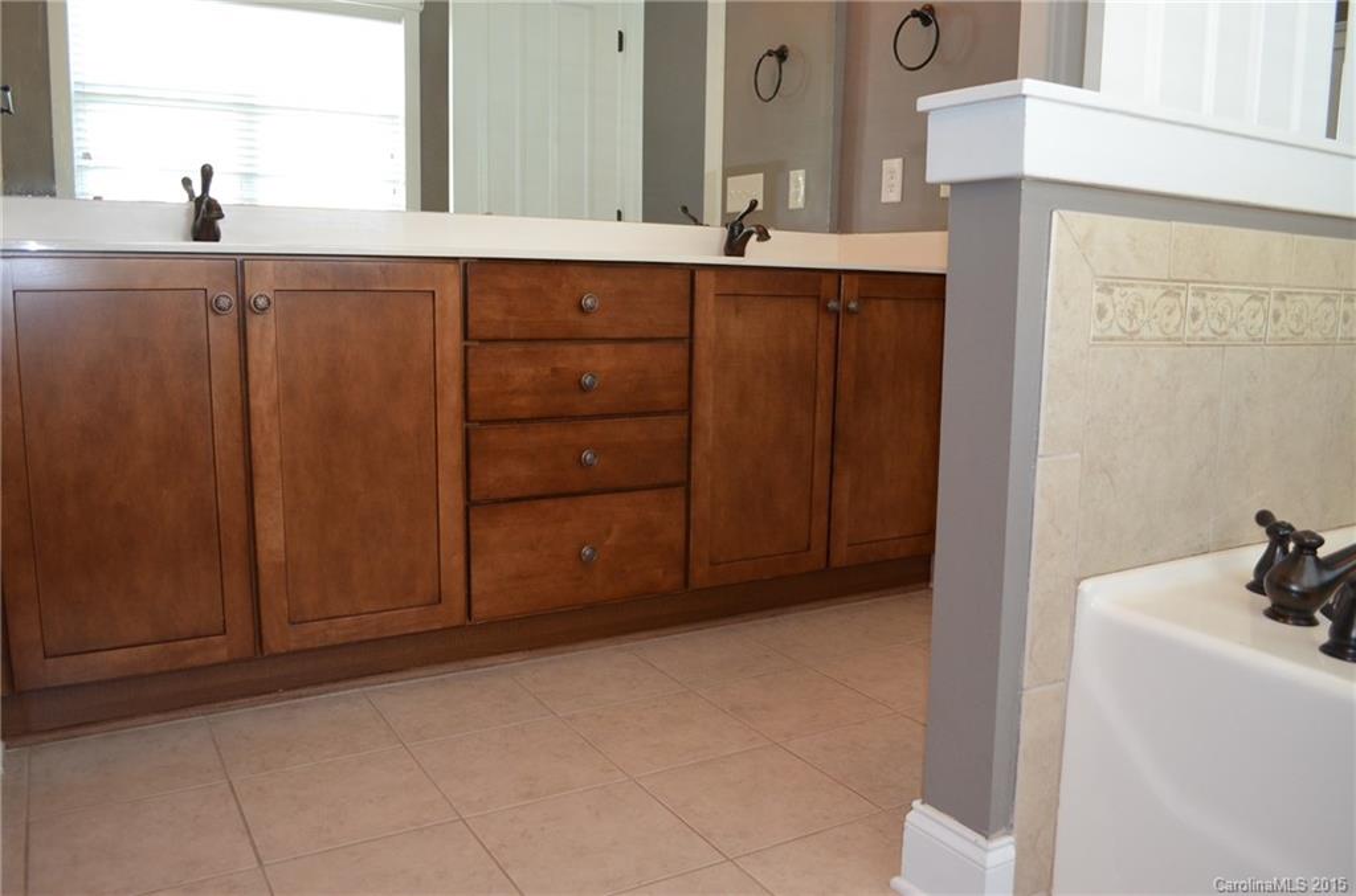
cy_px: 448
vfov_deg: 47.7
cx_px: 678
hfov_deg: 67.5
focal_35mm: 27
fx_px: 1014
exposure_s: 1/60
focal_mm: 18
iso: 1250
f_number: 3.5
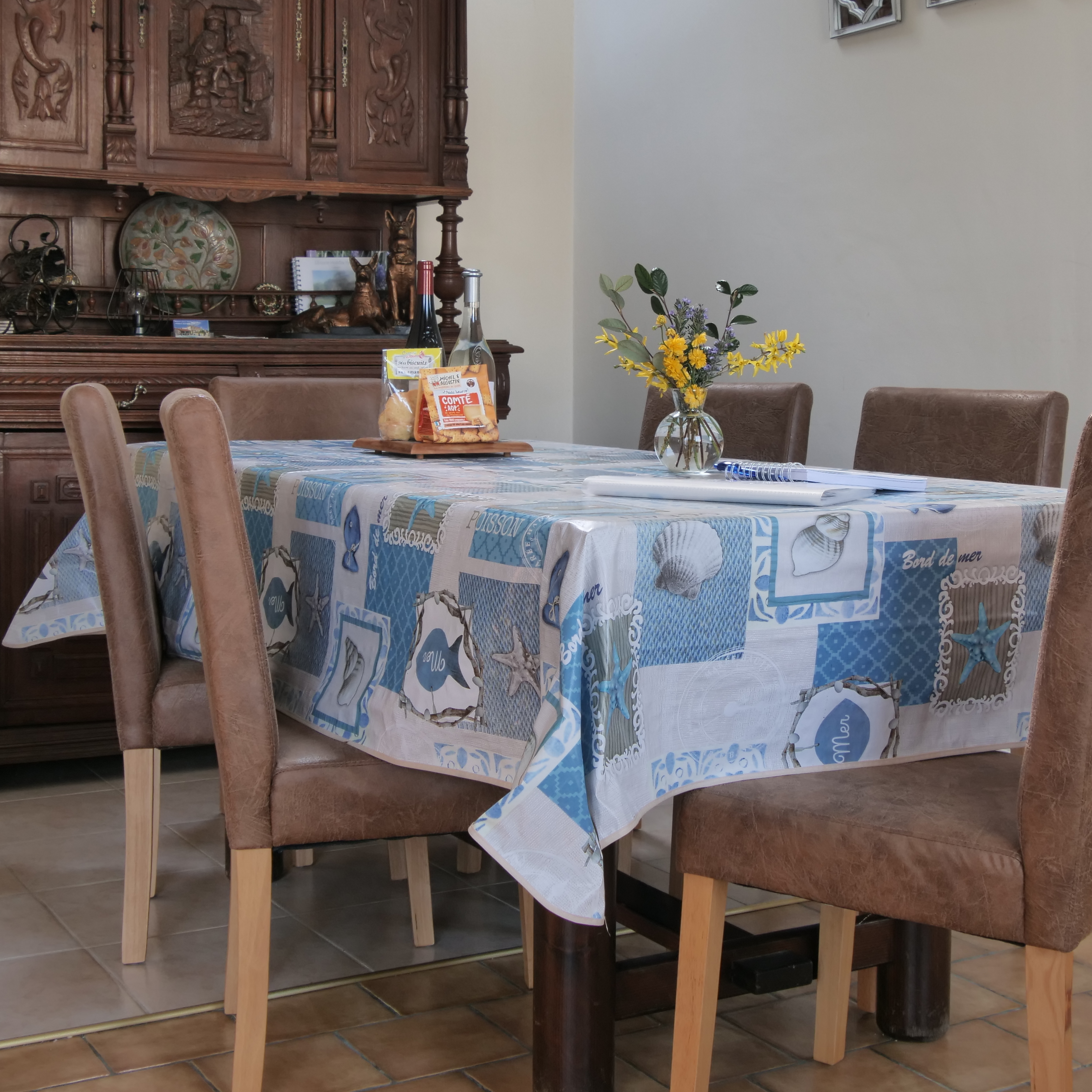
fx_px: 1749
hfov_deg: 34.6
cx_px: 603
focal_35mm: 49
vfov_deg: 34.6
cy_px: 457
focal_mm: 15
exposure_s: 1/10
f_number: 5.6
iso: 160
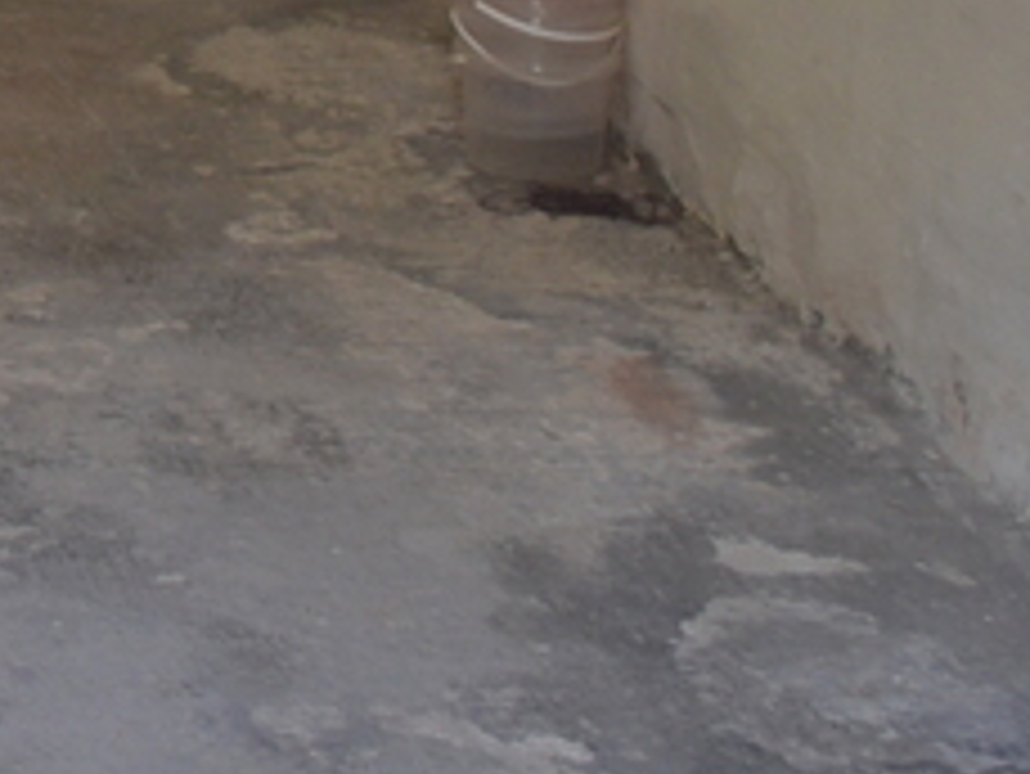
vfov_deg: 10.7
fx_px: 3840
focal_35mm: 129
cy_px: -646
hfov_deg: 13.6
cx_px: -868
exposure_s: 1/40
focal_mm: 20
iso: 400
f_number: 3.8
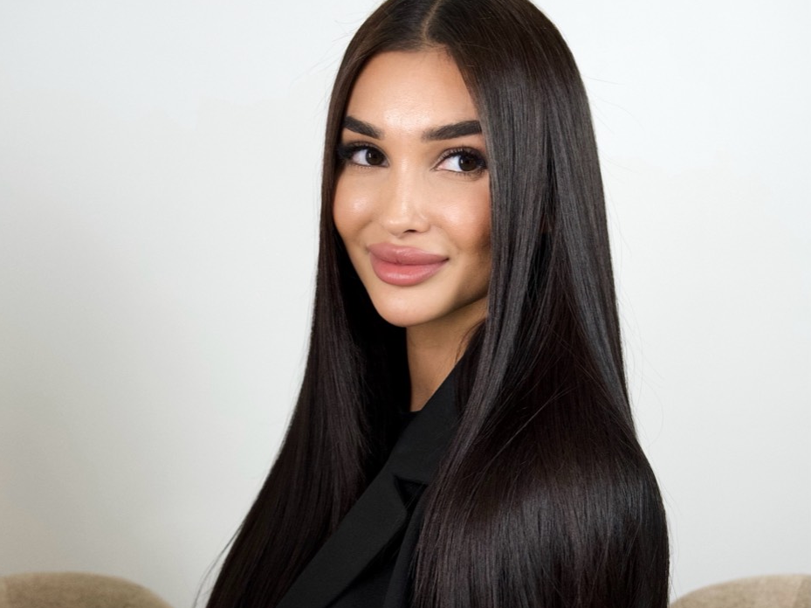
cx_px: 404
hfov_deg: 33.2
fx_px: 1358
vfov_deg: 25.1
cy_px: 407
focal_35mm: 58
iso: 4000
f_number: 5
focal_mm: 40
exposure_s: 1/800
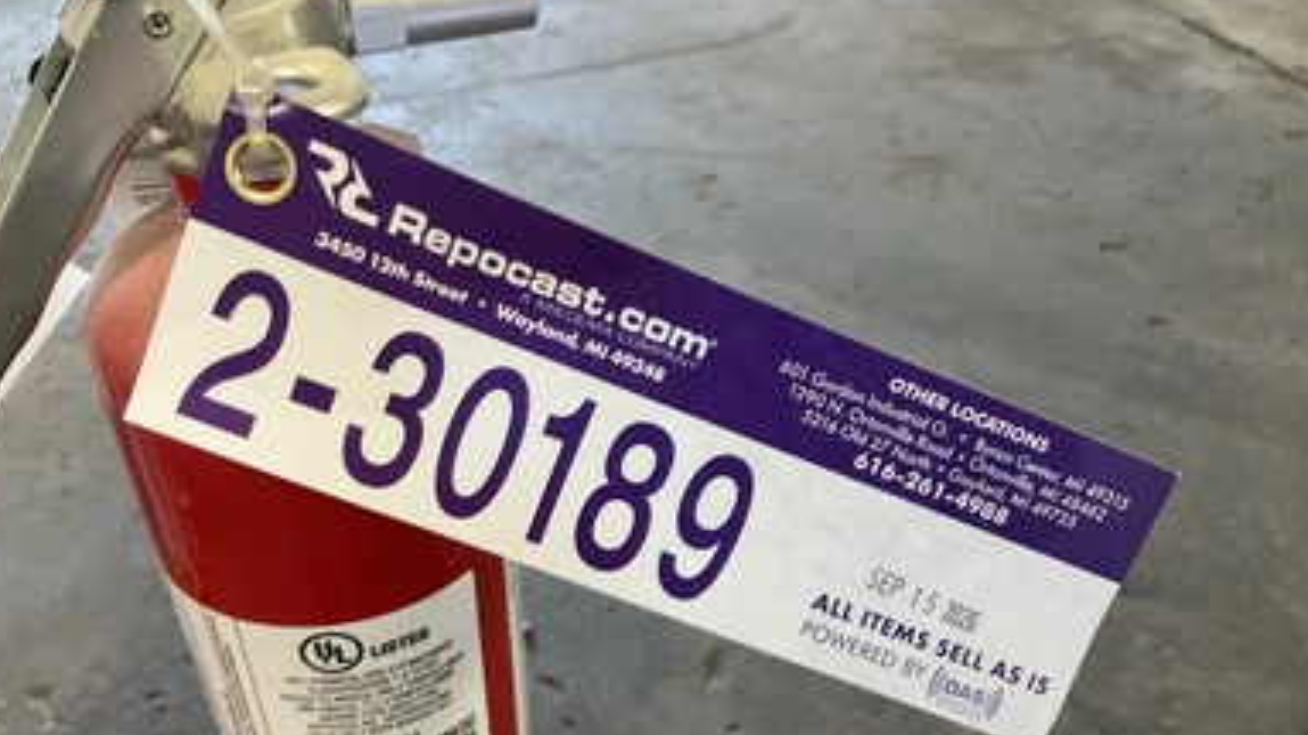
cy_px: 468
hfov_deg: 59.5
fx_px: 1144
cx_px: 635
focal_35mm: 33
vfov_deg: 35.4
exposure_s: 1/60
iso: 200
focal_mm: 3
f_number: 1.8
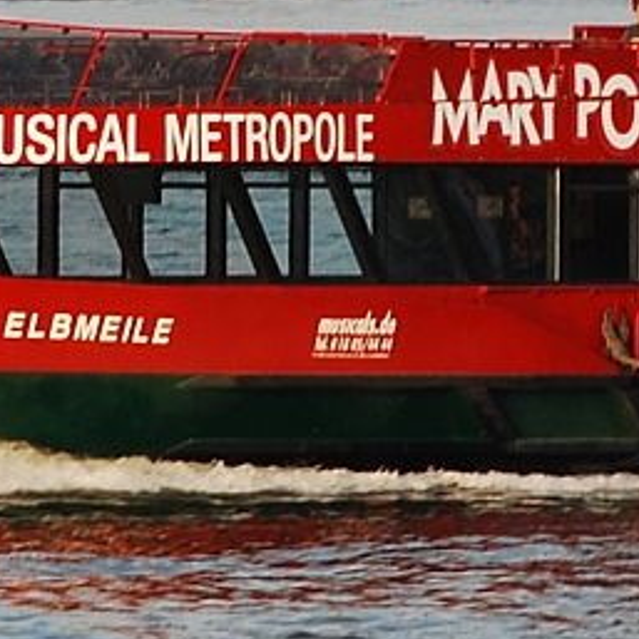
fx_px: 14341
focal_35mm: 687
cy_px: -44
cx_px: 527
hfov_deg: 2.6
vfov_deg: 2.6
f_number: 8
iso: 200
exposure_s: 1/125
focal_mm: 135
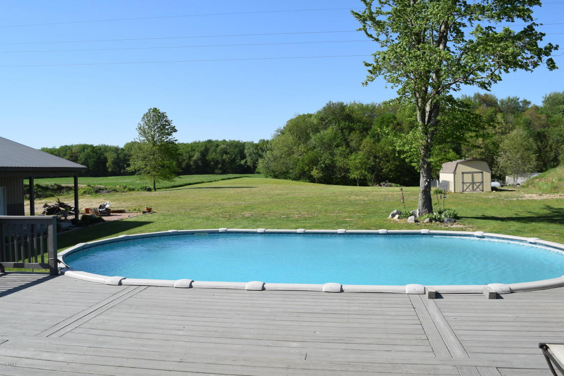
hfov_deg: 67.4
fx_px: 423
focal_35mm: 27
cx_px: 282
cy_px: 188
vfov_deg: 47.9
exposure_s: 1/320
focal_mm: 18
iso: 200
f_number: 9
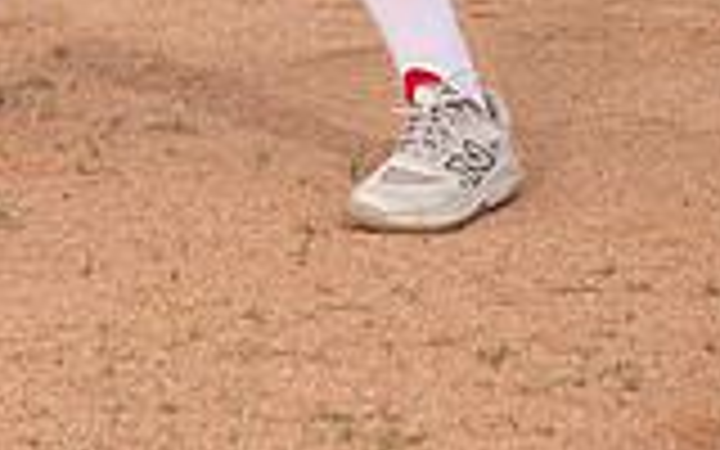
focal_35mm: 161
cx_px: 90
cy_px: -544
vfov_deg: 7.7
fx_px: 3159
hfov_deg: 12.9
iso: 200
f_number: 6.3
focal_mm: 56
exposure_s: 1/320
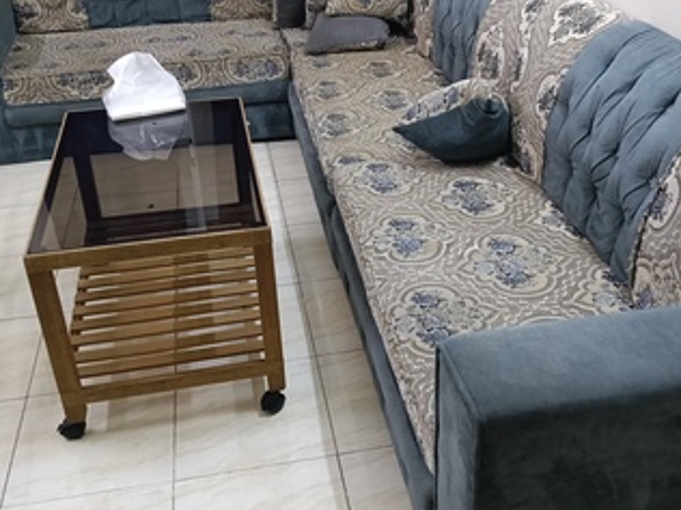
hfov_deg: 47.8
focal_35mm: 39
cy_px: 231
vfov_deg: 36.8
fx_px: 767
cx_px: 379
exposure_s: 1/33.3
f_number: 1.8
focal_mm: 3.98
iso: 1000
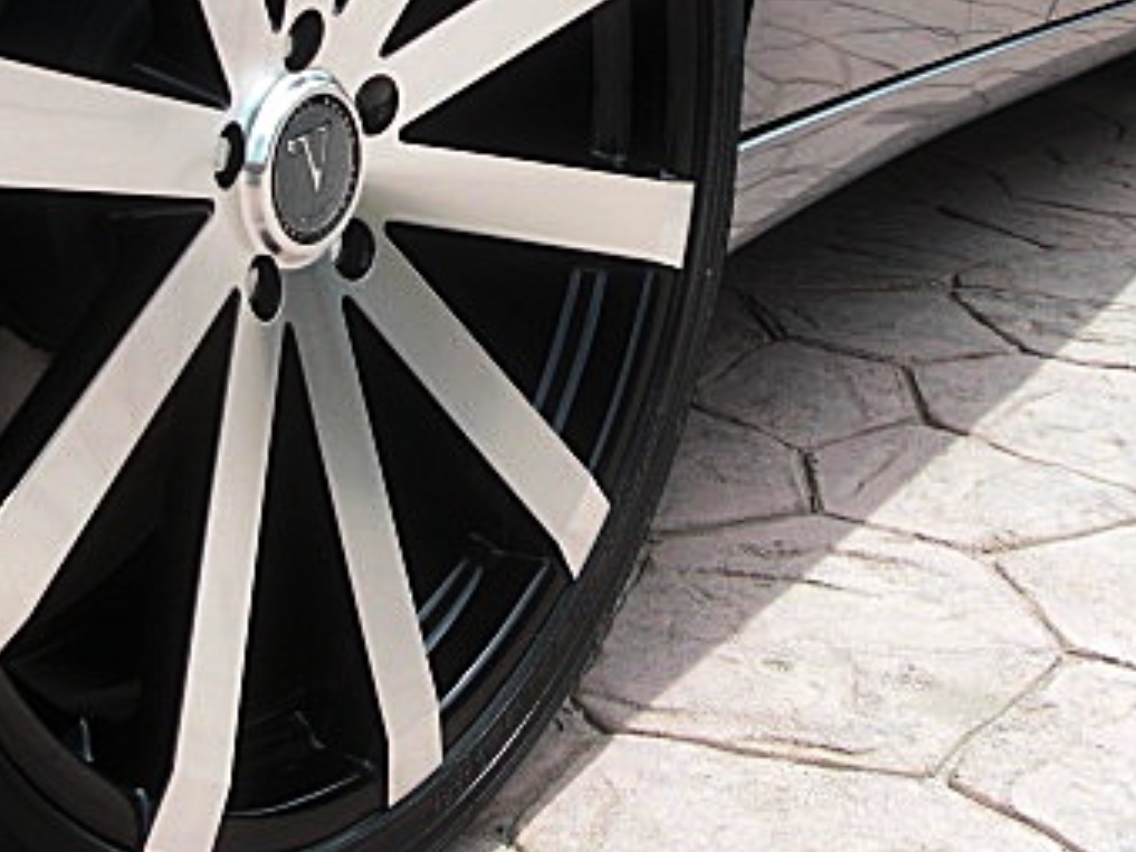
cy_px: 188
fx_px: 2231
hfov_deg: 28.5
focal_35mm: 68
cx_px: 503
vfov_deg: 21.4
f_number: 2.8
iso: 50
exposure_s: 1/400
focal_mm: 6.3
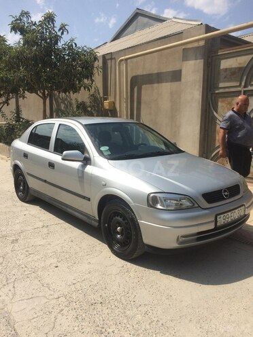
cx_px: 126
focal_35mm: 29
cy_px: 168
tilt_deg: -15.3
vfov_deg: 61.7
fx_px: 283
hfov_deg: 48.2
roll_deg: +1.6
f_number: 2.2
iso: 32
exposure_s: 1/2933
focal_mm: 4.15
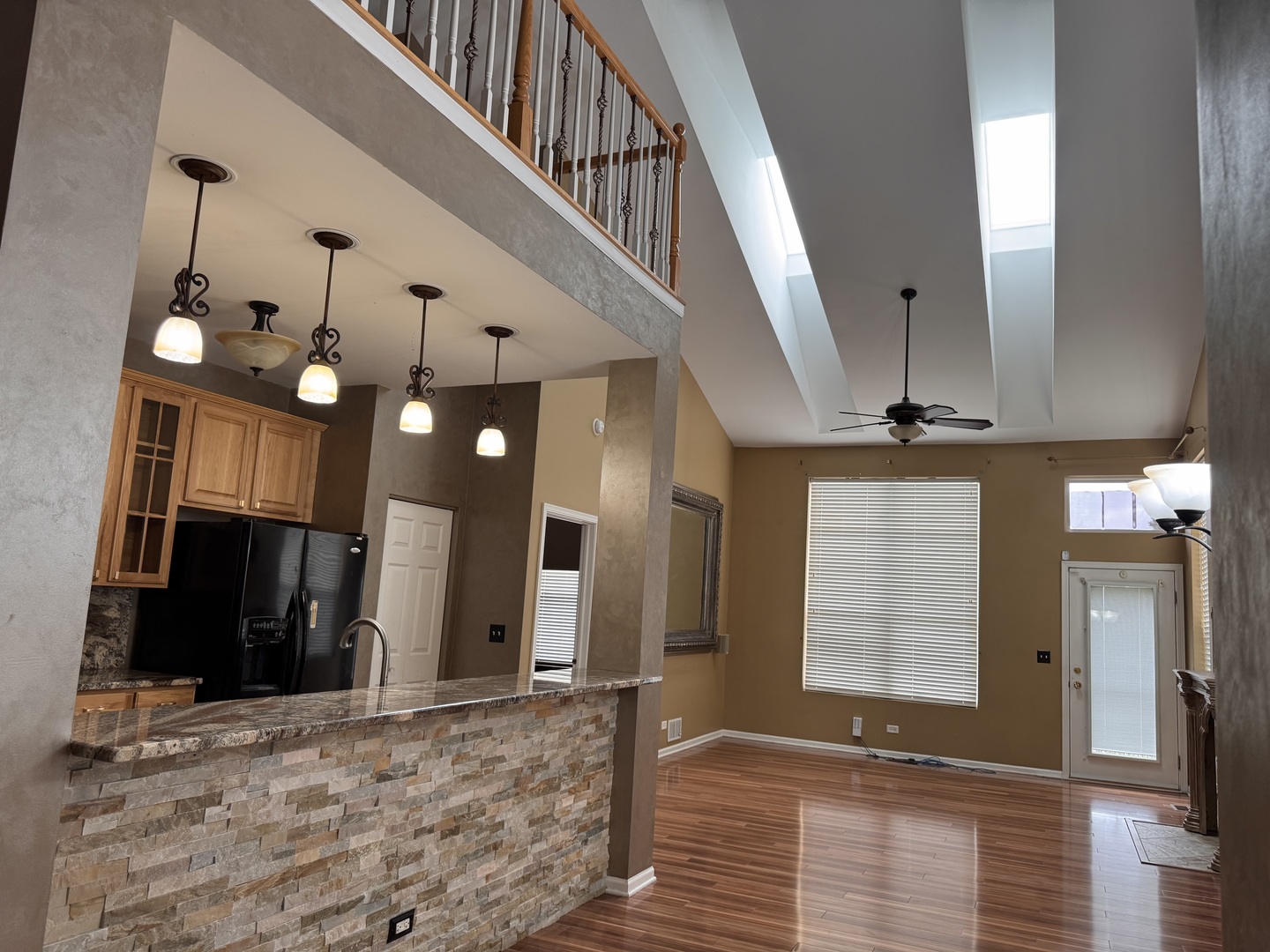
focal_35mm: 24
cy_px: 476
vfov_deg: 56.8
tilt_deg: +7.9
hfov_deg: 71.6
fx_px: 881
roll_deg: -3.8
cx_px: 635
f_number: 1.78
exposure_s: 1/120
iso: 125
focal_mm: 6.76
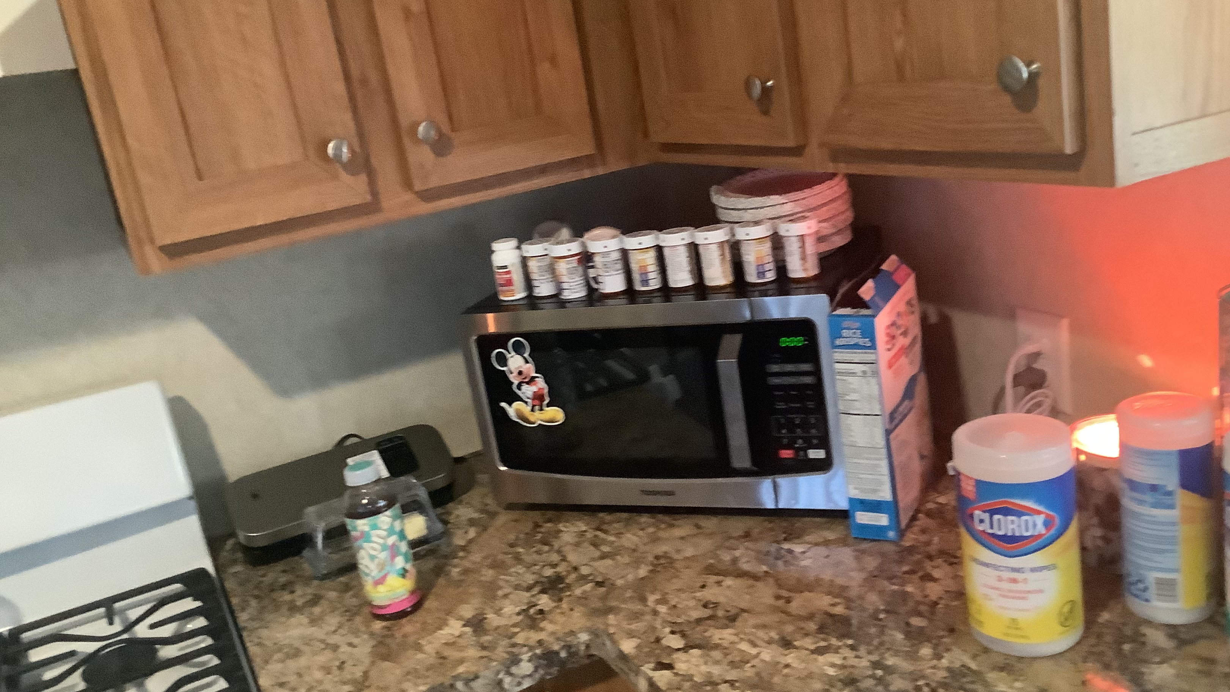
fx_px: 1109
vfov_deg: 34.7
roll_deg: +11.2
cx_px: 613
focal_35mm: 34
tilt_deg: -18.3
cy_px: 352
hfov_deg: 58.0
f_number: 2.4
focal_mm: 3.3
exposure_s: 1/30
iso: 640
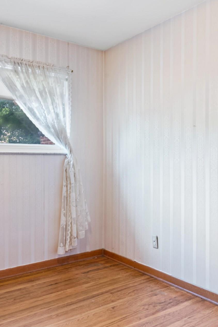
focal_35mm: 34
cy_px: 169
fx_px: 309
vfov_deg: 55.8
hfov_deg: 38.8
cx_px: 120
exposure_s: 1
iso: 400
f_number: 10
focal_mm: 14
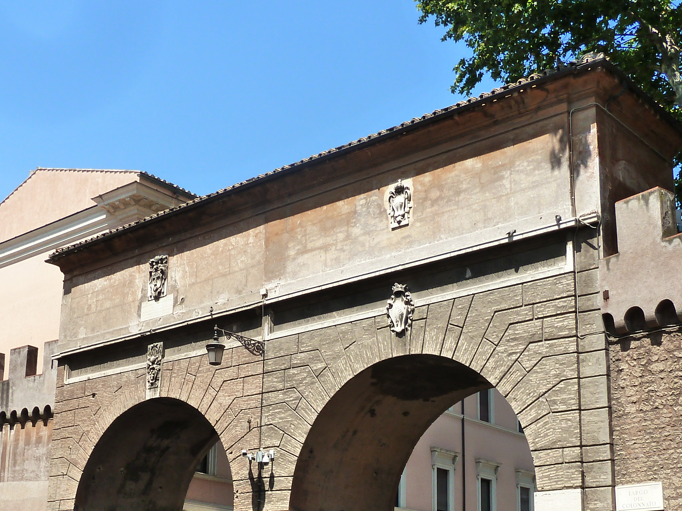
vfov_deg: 27.6
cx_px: 300
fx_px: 1024
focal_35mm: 52
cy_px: 395
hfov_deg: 36.8
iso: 200
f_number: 4
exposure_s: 1/400
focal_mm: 5
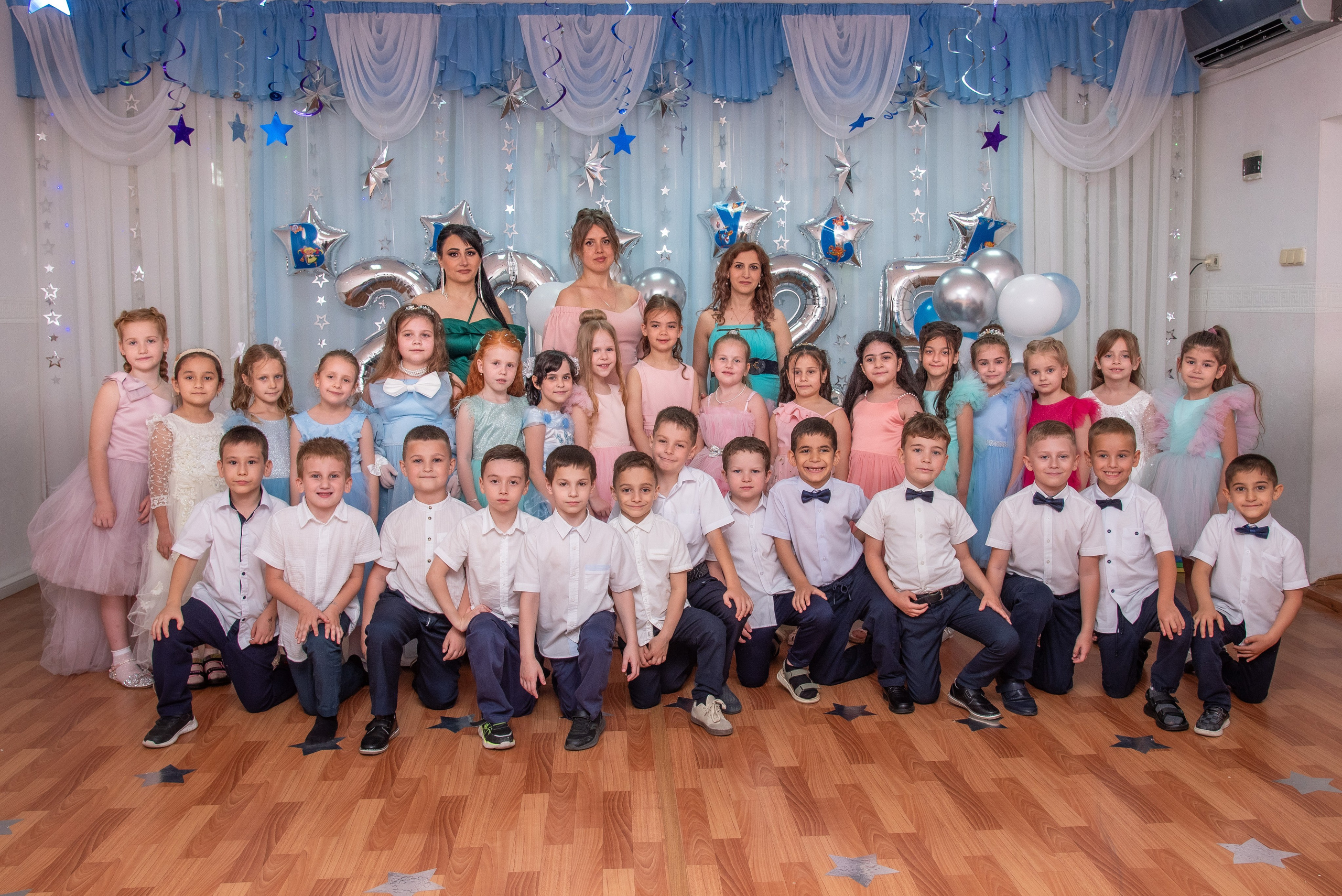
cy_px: 426
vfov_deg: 37.5
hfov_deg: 53.9
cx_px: 679
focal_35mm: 35
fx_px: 1321
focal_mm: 31
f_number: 7.1
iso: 640
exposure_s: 1/160
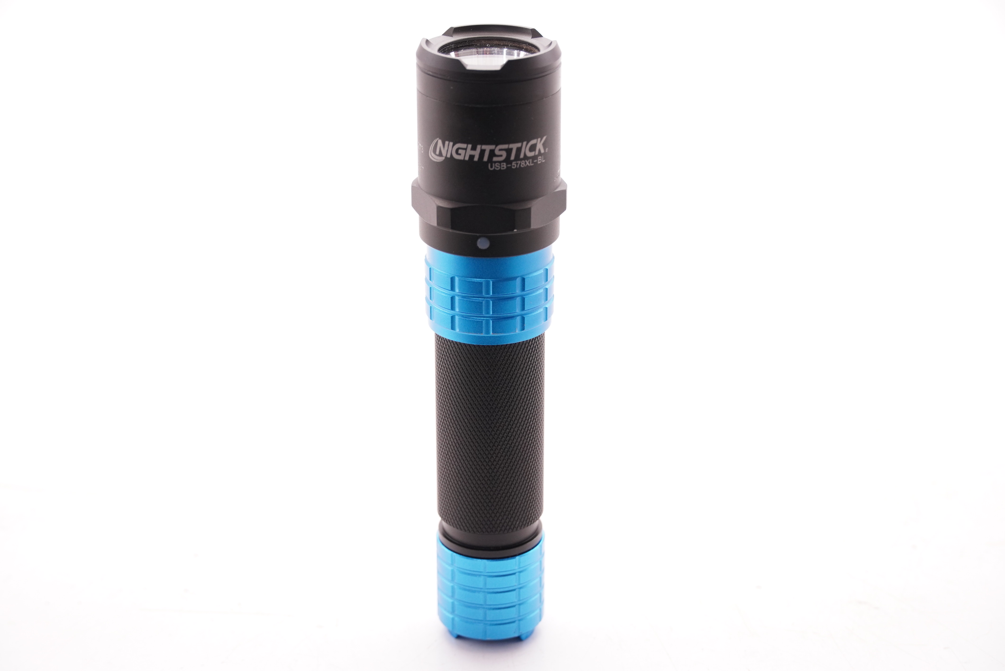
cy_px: 336
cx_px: 502
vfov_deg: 17.9
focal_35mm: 76
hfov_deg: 26.5
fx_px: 2137
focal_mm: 51
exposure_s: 1/125
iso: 800
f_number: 5.6
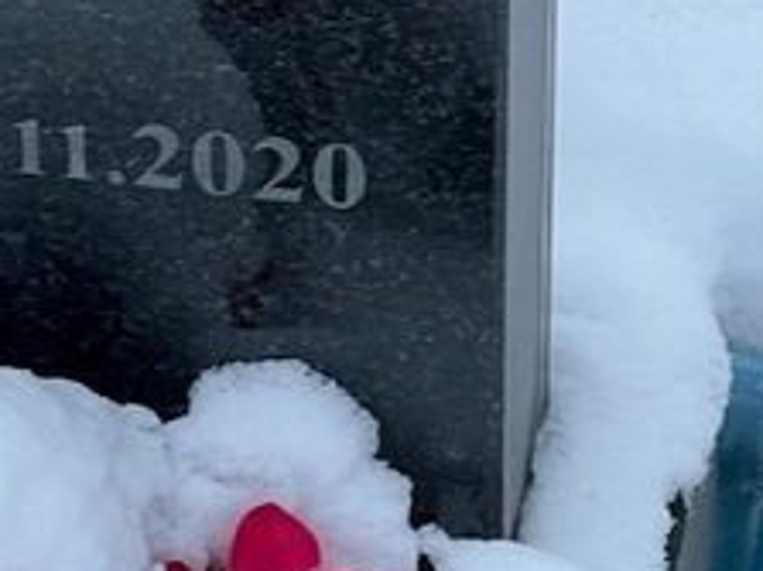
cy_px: -219
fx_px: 6080
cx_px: 99
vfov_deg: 5.3
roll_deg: +1.5
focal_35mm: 276
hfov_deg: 7.2
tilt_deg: -33.8
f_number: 2.8
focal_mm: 9
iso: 32
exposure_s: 1/99
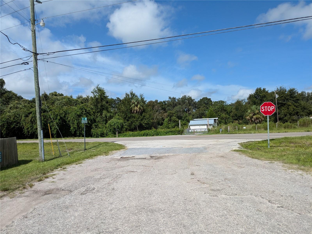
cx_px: 156
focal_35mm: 25
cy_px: 117
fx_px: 225
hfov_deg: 69.4
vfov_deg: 54.9
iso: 54
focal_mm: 5.43
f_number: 1.89
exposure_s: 1/2538
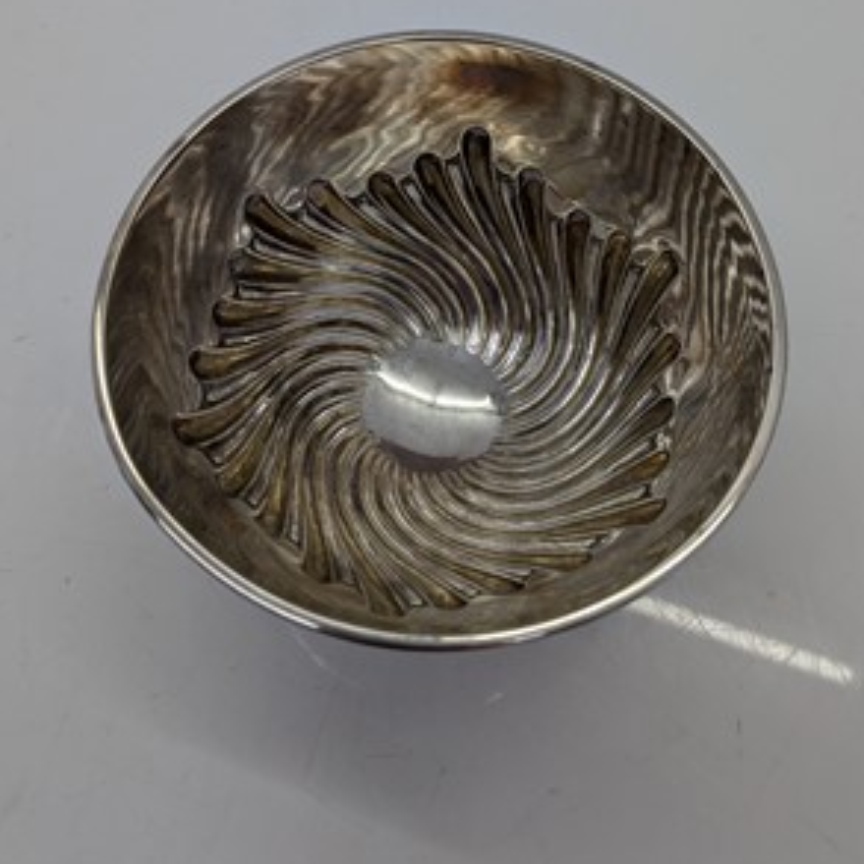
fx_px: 819
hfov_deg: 55.6
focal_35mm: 29
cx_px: 432
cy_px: 289
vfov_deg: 54.5
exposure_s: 1/188
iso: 38
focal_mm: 6.81
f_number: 1.85
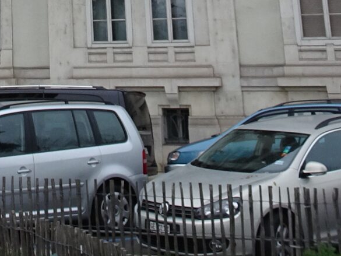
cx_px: -51
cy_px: -271
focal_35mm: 105
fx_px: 1035
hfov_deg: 17.9
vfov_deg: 12.3
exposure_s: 1/250
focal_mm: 4.1
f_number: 3.5
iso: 80
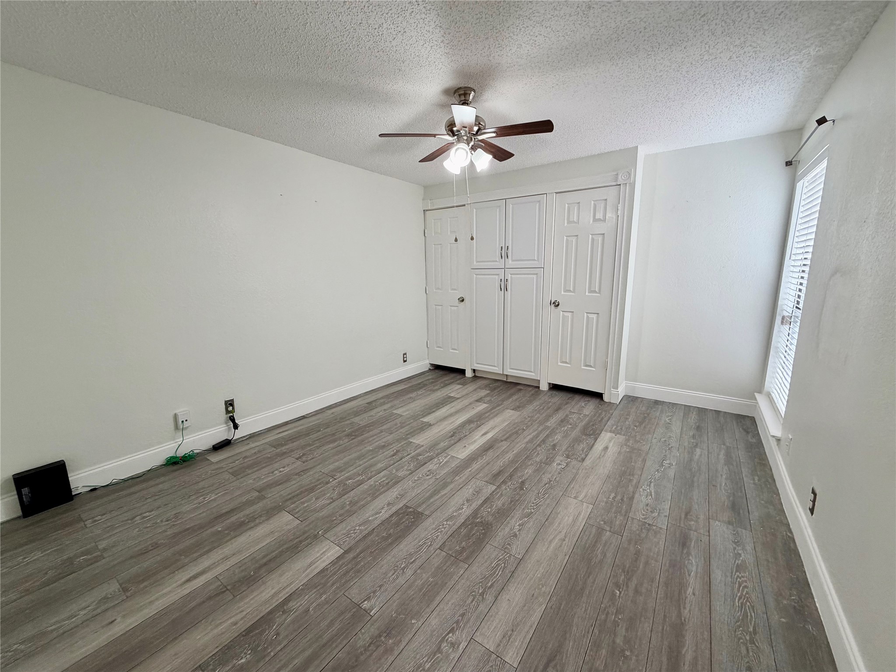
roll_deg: +1.2
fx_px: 362
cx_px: 448
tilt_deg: -11.9
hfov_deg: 102.1
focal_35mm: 14
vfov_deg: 85.7
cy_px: 336
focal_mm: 2.22
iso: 160
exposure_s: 1/120
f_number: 2.2
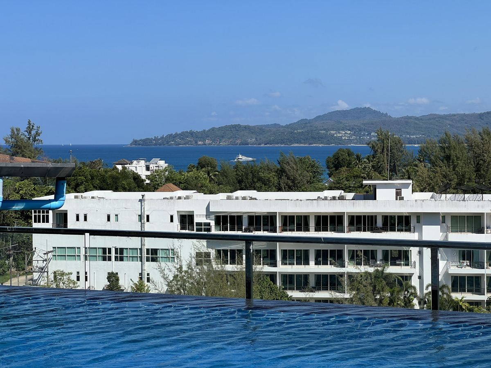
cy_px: 184
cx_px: 246
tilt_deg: -2.6
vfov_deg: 19.1
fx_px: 1092
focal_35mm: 77
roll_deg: +0.5
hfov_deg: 25.3
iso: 32
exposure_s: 1/1054
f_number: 2.8
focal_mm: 9
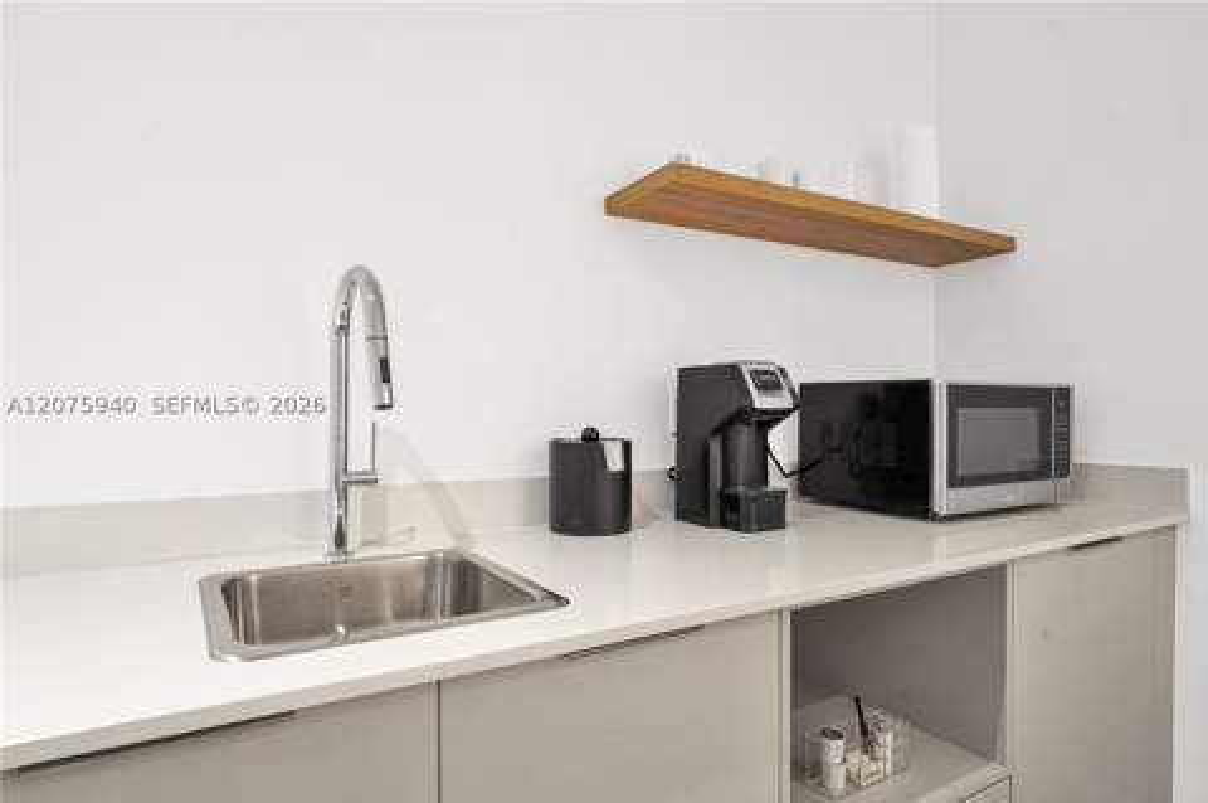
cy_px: 402
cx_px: 604
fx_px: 704
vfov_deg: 59.4
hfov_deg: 81.3
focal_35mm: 21
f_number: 8
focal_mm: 21
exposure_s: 1/2
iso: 250
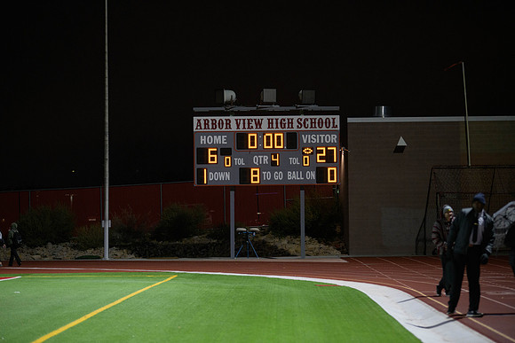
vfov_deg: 10.6
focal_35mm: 130
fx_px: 1860
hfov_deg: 15.8
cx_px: 258
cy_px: 172
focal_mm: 130
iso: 2500
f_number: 2.8
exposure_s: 1/200
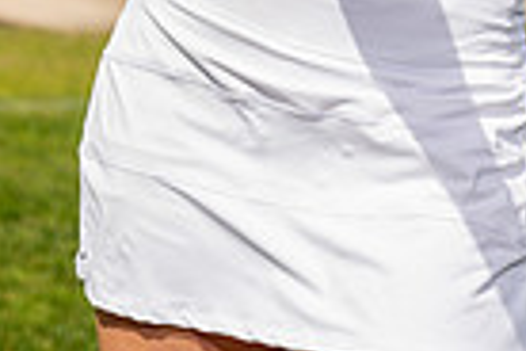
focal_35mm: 208
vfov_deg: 6.3
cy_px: -435
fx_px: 3039
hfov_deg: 9.9
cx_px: 286
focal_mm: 64
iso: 100
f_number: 4
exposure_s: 1/1250
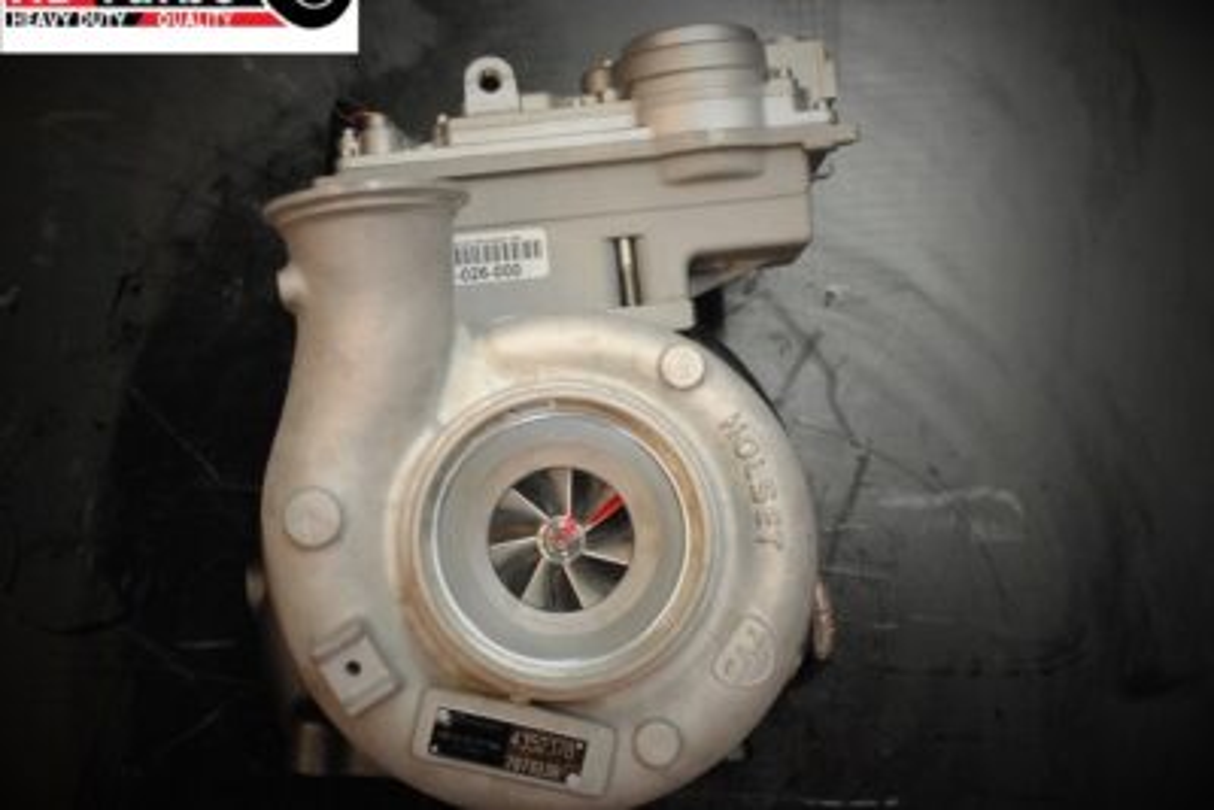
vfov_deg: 36.9
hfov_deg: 53.1
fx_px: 1214
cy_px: 405
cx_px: 607
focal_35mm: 36
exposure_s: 1/30
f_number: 4
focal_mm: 24
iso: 1100
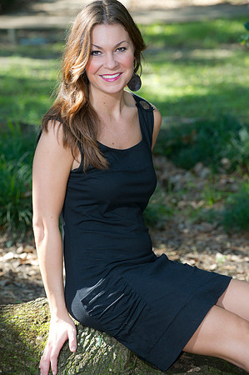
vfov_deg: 12.9
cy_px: 188
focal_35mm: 160
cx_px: 124
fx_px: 1664
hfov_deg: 8.6
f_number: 5
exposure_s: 1/80
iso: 250
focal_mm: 160
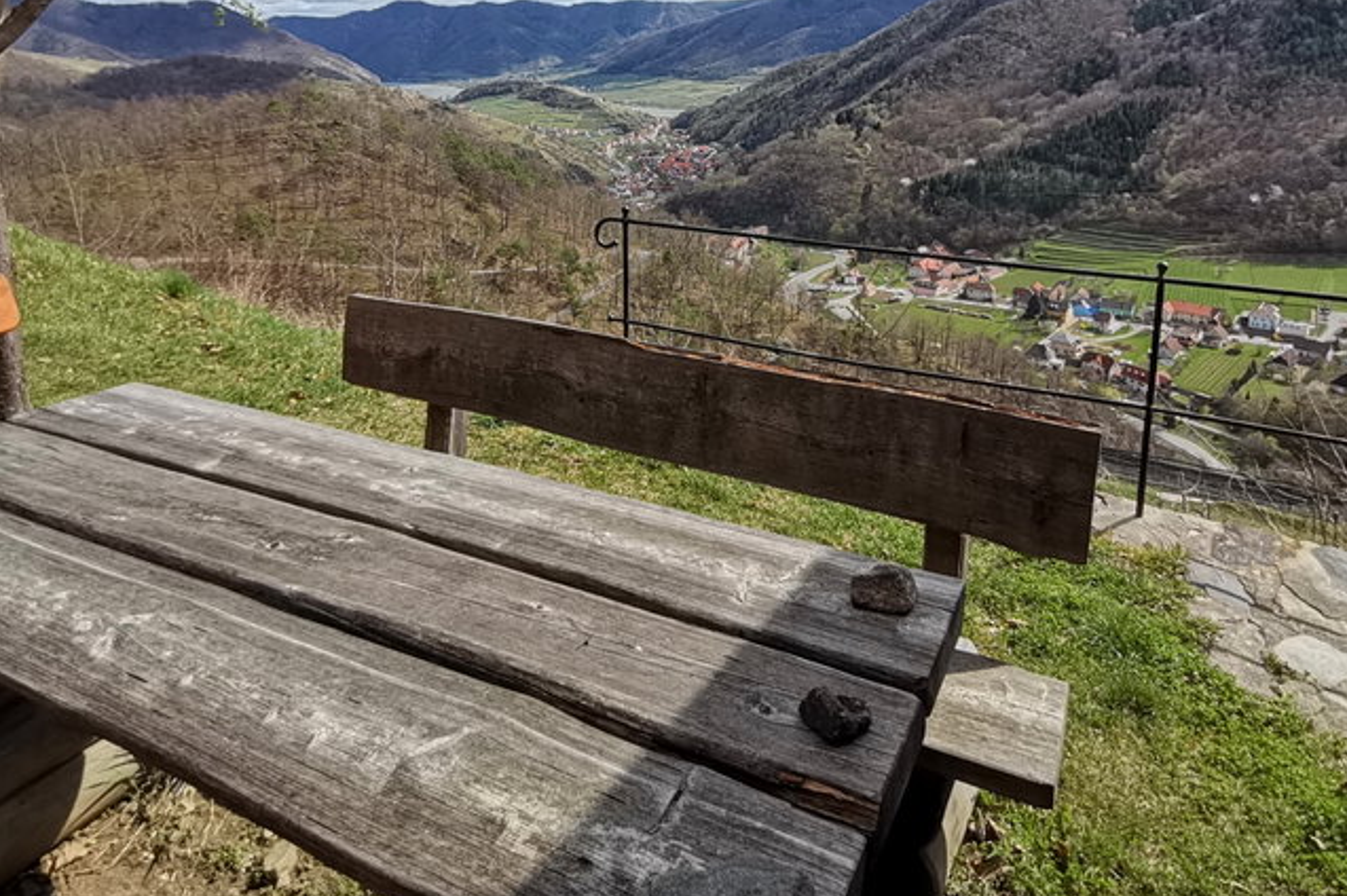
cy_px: 217
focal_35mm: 25
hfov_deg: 71.5
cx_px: 713
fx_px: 935
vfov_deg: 49.1
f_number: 2.4
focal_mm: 1.78
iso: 50
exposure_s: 1/2421
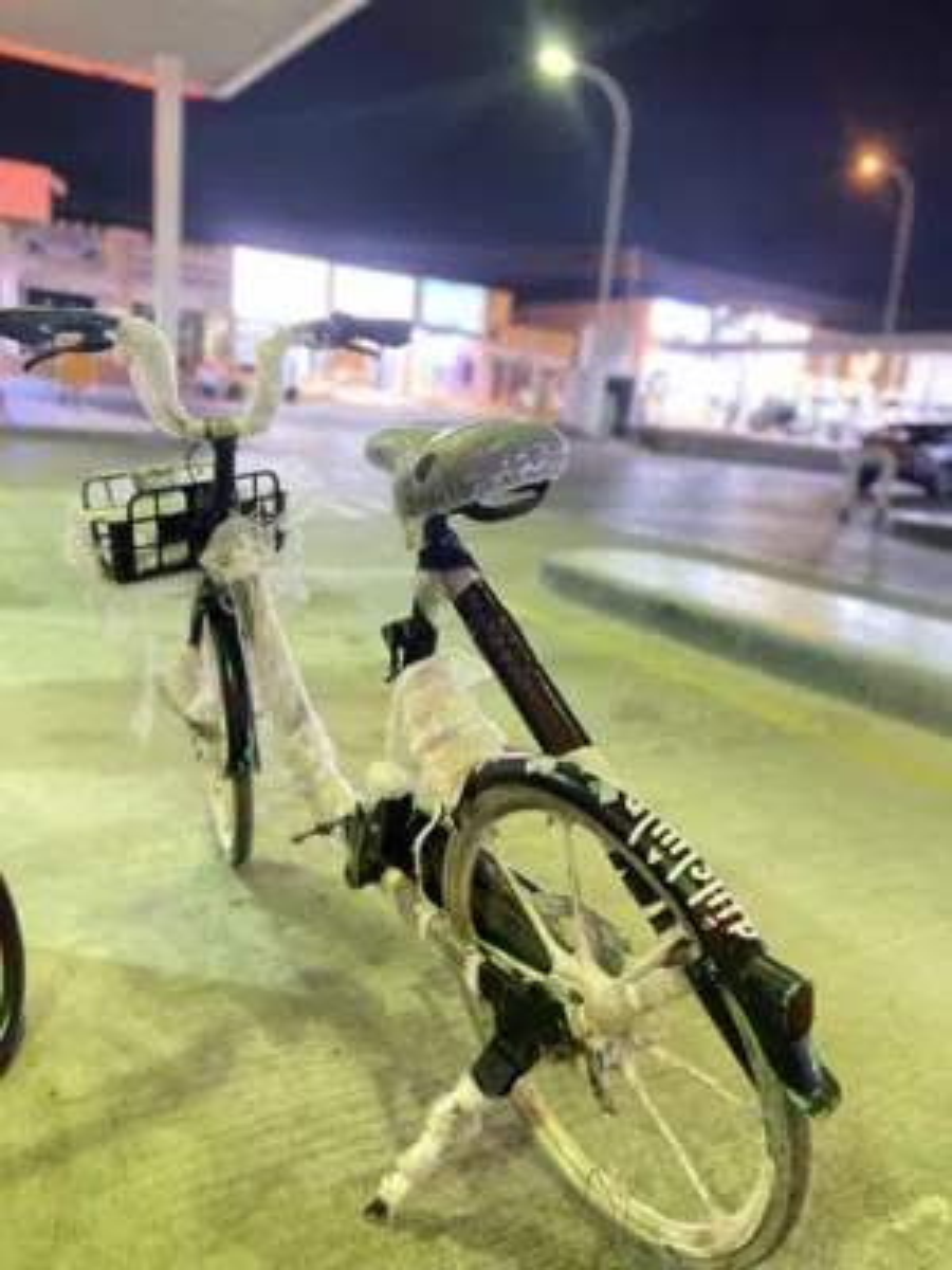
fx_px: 953
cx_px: 476
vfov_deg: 67.3
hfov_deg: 53.1
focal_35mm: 26
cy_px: 635
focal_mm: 4.25
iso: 800
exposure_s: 1/25
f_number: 1.8
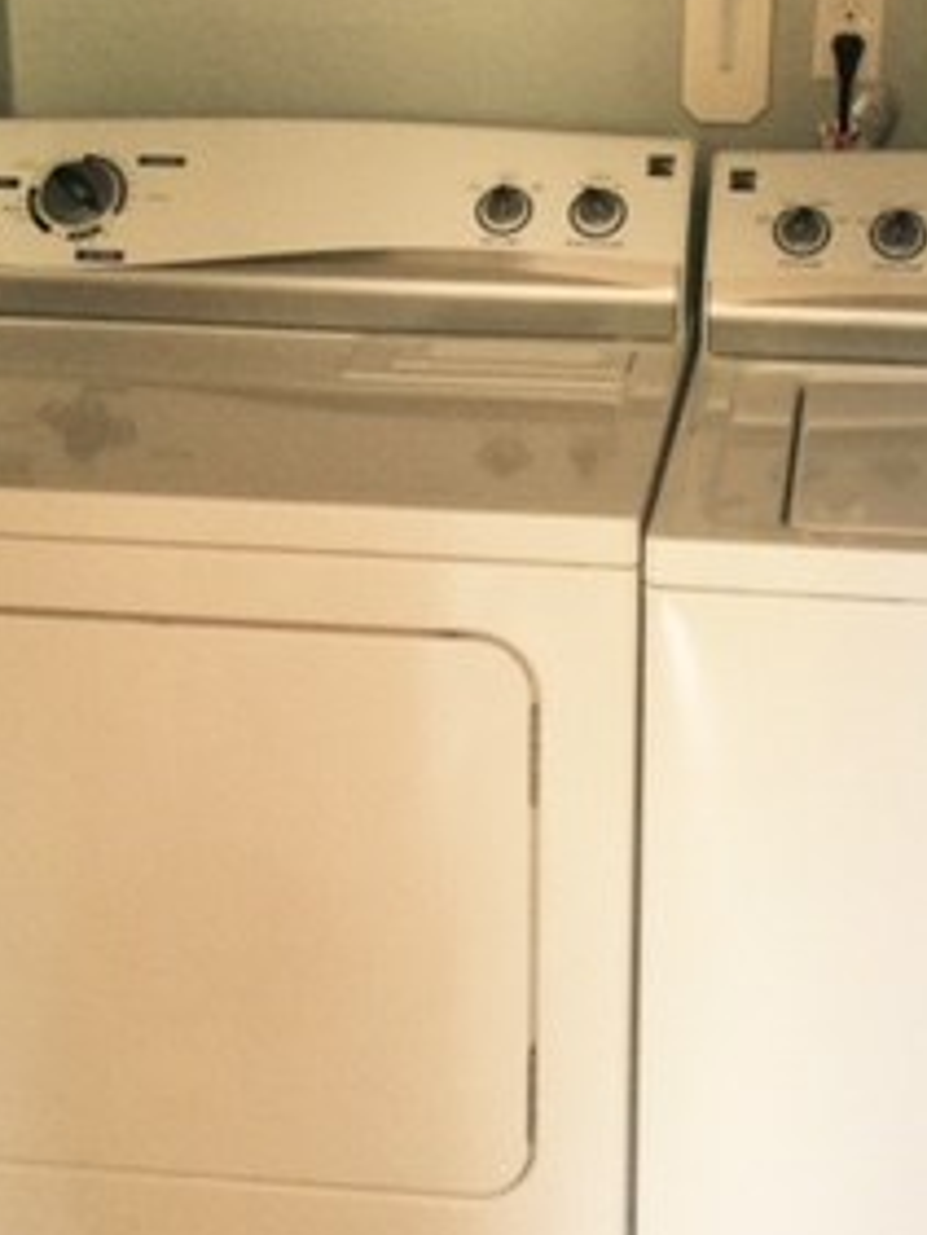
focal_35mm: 66
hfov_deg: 22.3
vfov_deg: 29.2
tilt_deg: -16.8
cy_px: 422
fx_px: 2355
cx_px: 527
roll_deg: -0.7
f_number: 2.2
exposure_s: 1/15
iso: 100
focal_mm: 4.15
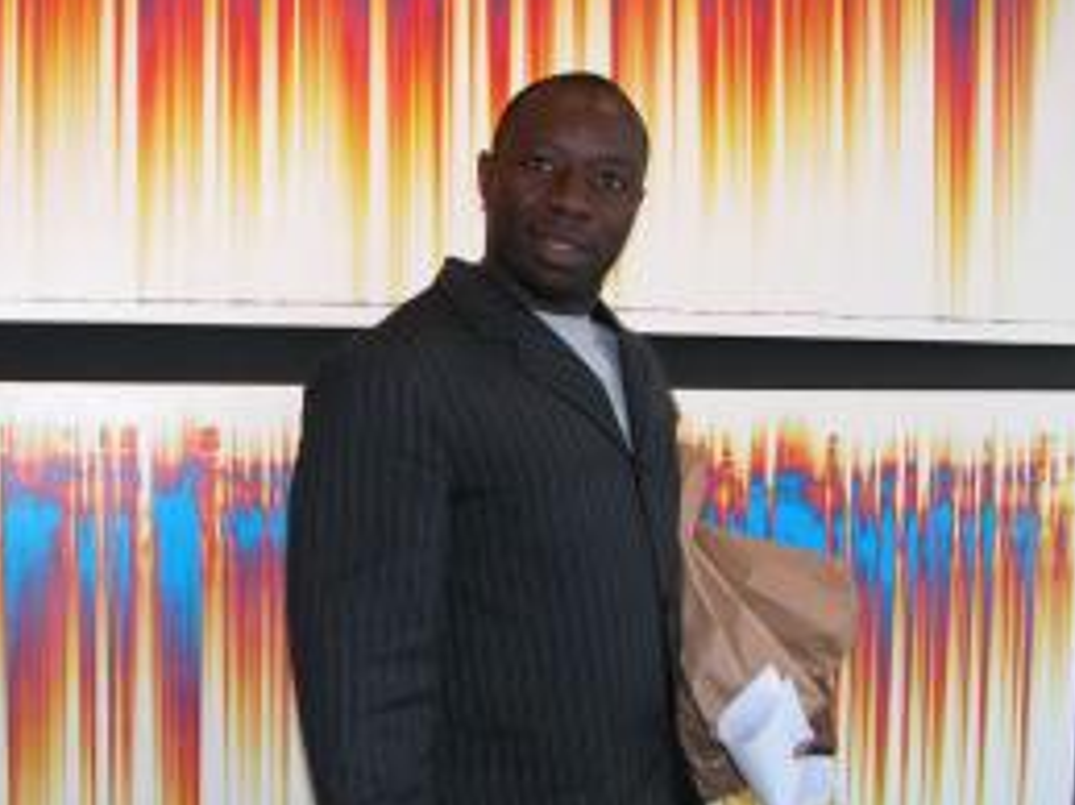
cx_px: 253
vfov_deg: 27.0
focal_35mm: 54
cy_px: 440
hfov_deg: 34.7
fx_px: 1676
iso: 100
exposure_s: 1/73
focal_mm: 8.9
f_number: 3.2
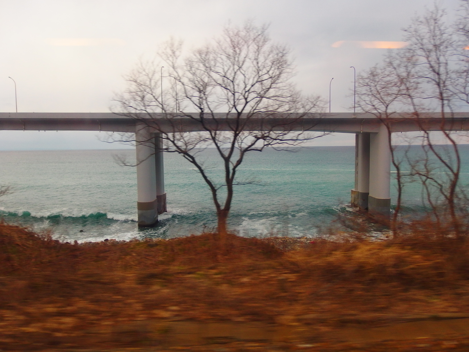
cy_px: 176
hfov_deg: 67.3
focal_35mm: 26
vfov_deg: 53.1
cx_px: 234
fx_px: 352
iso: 100
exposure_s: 1/200
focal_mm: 4.7
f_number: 2.5
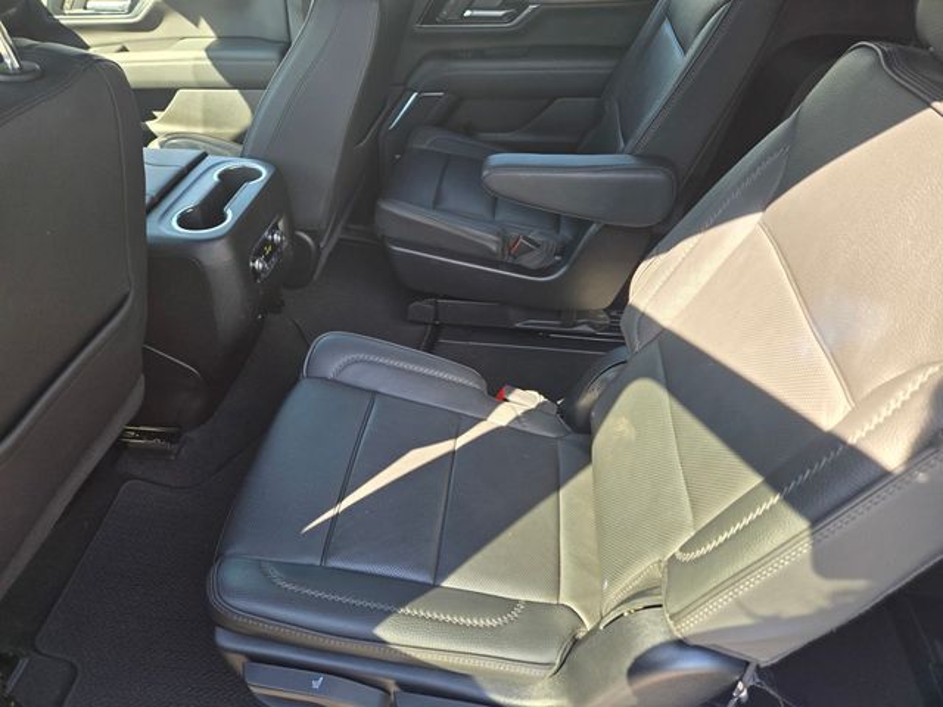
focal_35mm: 23
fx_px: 627
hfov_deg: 73.9
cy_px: 354
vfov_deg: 58.9
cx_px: 472
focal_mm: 5.4
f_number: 1.8
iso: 50
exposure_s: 1/122
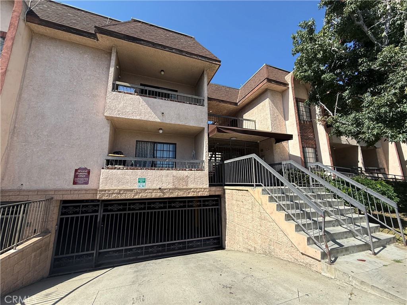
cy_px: 152
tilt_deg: +11.9
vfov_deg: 85.7
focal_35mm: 14
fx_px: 165
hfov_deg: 102.1
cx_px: 204
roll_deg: +0.0
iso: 50
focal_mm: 2.22
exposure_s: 1/1285
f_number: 2.2
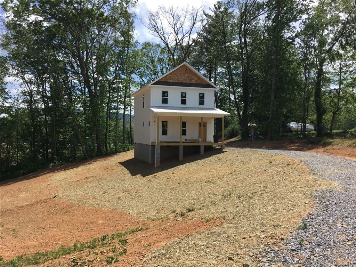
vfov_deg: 45.4
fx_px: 319
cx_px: 178
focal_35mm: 31
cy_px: 134
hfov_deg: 58.4
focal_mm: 3.3
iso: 25
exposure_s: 1/1274
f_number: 2.4
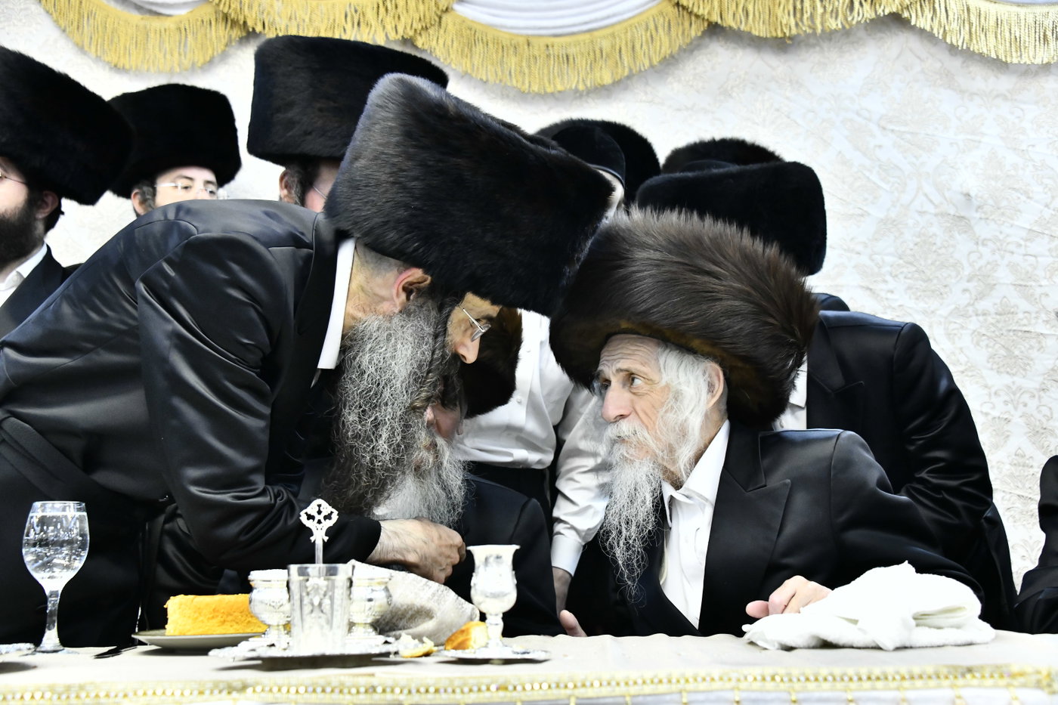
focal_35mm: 50
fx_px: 1469
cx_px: 529
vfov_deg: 27.0
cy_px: 352
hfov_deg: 39.6
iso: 3200
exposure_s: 1/200
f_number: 5.6
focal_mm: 50
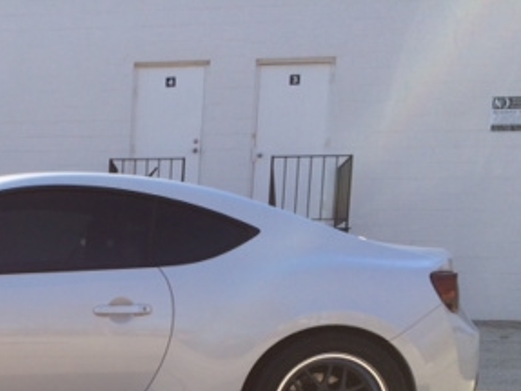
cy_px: 433
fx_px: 1008
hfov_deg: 27.2
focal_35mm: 67
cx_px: -9
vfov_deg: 20.8
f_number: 2.2
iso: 32
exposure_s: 1/977
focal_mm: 4.12
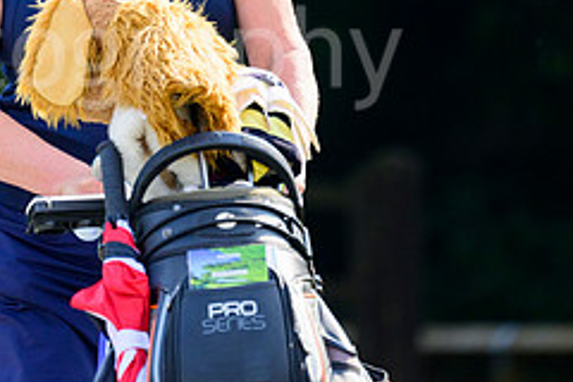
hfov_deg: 2.7
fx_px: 11937
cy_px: -63
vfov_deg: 1.8
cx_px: 98
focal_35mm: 750
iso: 1000
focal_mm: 310
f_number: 5.3
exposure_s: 1/1600
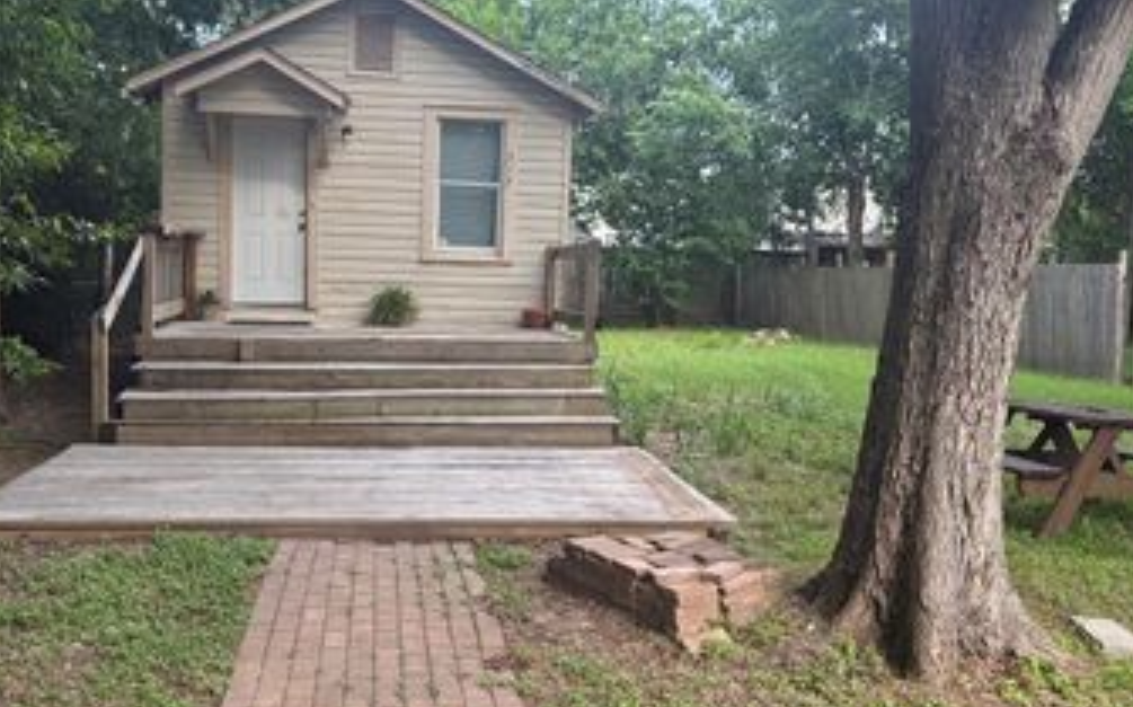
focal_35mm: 38
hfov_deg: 51.5
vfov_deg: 33.5
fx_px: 1173
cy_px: 306
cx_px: 511
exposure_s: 1/788
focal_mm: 6.76
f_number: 1.78
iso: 100
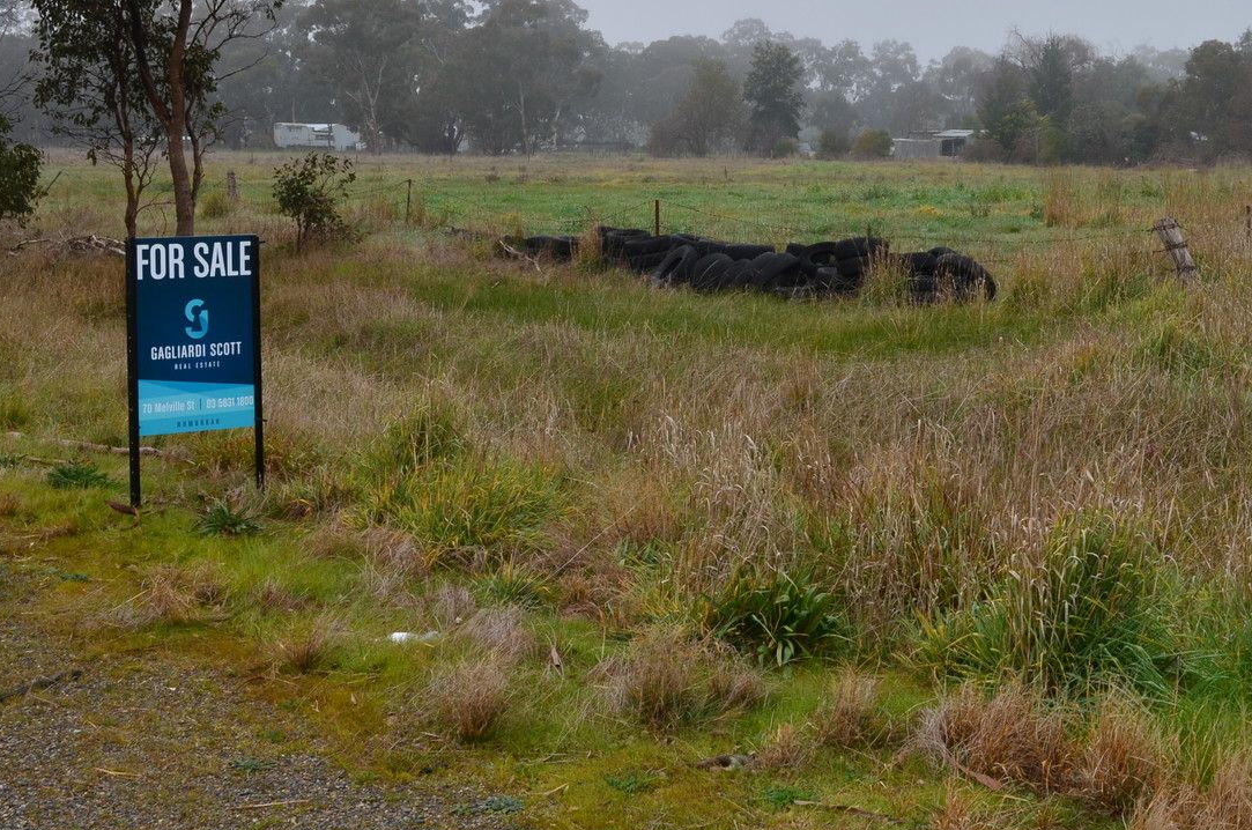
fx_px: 1875
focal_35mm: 54
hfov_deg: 36.9
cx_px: 713
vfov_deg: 24.9
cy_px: 288
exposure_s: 1/125
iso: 200
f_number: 11
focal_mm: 26
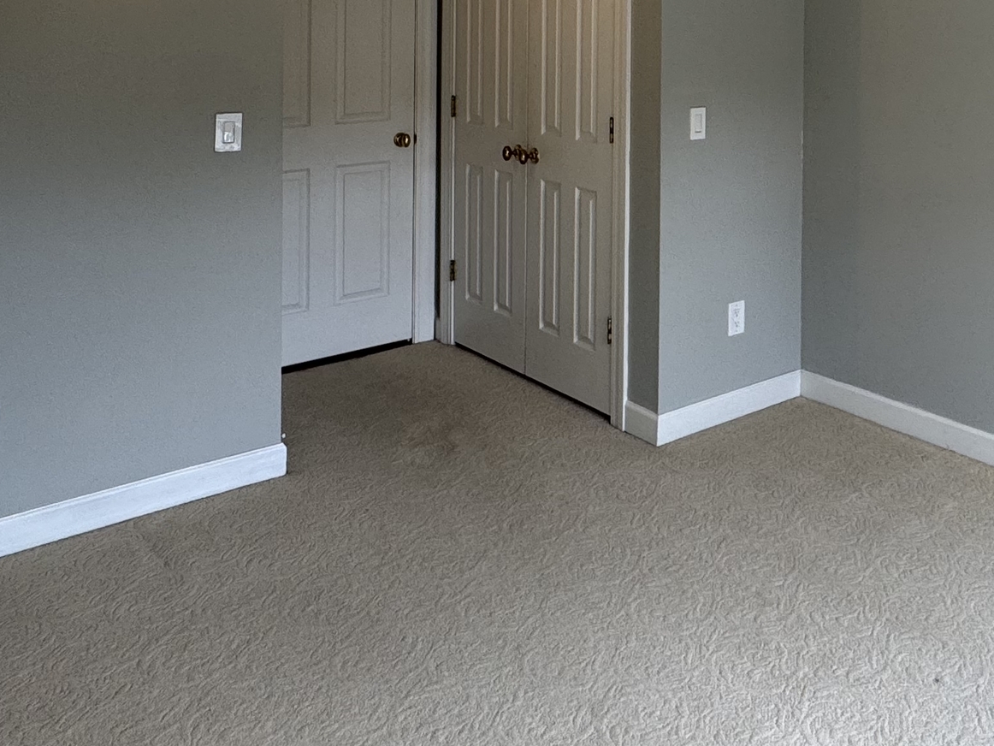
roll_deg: -0.5
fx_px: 1063
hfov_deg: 47.4
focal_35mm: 37
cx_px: 798
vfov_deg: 35.3
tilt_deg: -0.2
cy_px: 15
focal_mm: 2.22
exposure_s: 1/120
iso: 80
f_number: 2.2
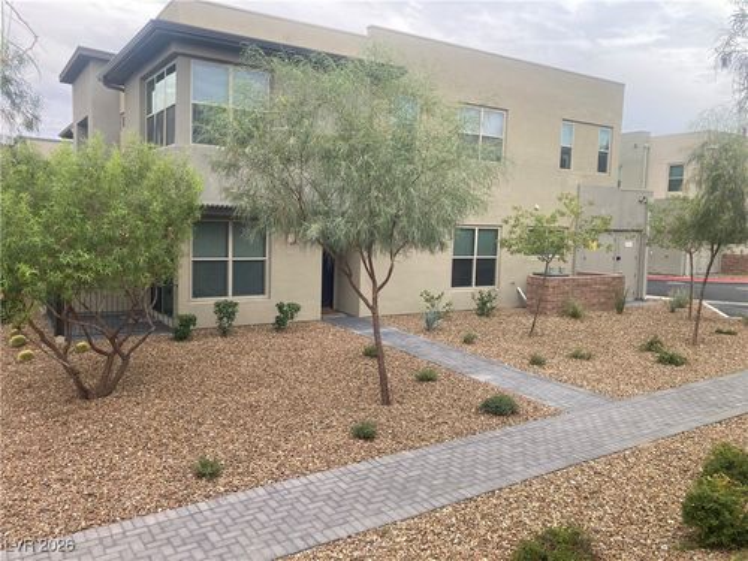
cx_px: 374
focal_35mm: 28
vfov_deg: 49.7
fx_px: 605
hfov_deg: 63.4
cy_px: 280
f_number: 1.8
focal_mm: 3.99
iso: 20
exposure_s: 1/286
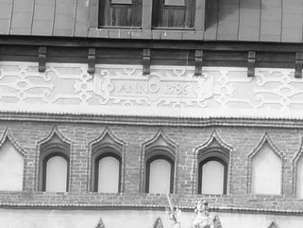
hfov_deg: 4.0
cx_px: 33
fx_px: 4326
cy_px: 157
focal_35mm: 494
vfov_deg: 3.0
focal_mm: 55
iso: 100
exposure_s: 1/25
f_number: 16
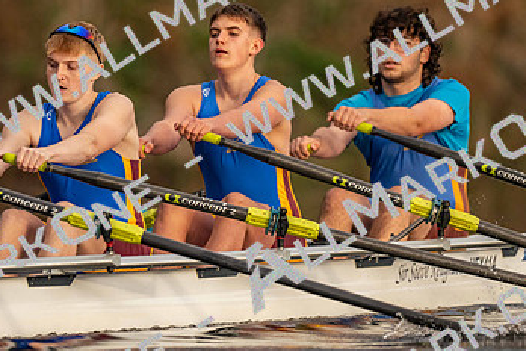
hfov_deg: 2.1
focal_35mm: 999
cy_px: 170
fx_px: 14595
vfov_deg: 1.4
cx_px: 116
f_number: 4
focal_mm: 600
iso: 1400
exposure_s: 1/2500
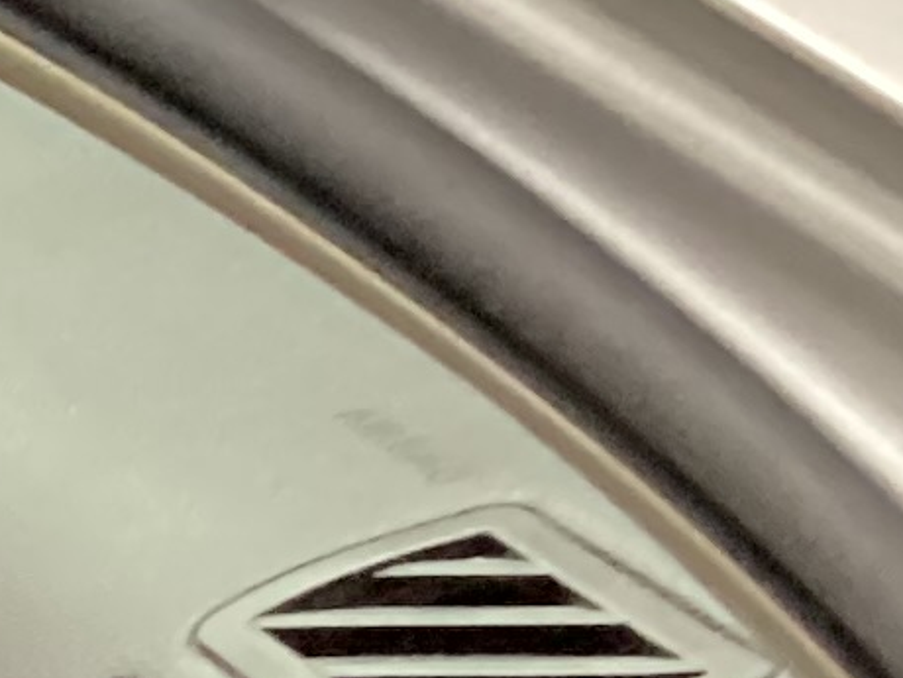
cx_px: -1788
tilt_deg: -25.6
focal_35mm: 220
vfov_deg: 6.6
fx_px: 5739
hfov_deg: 7.8
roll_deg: +3.3
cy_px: 1289
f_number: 2.4
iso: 640
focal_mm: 3.3
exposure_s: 1/25
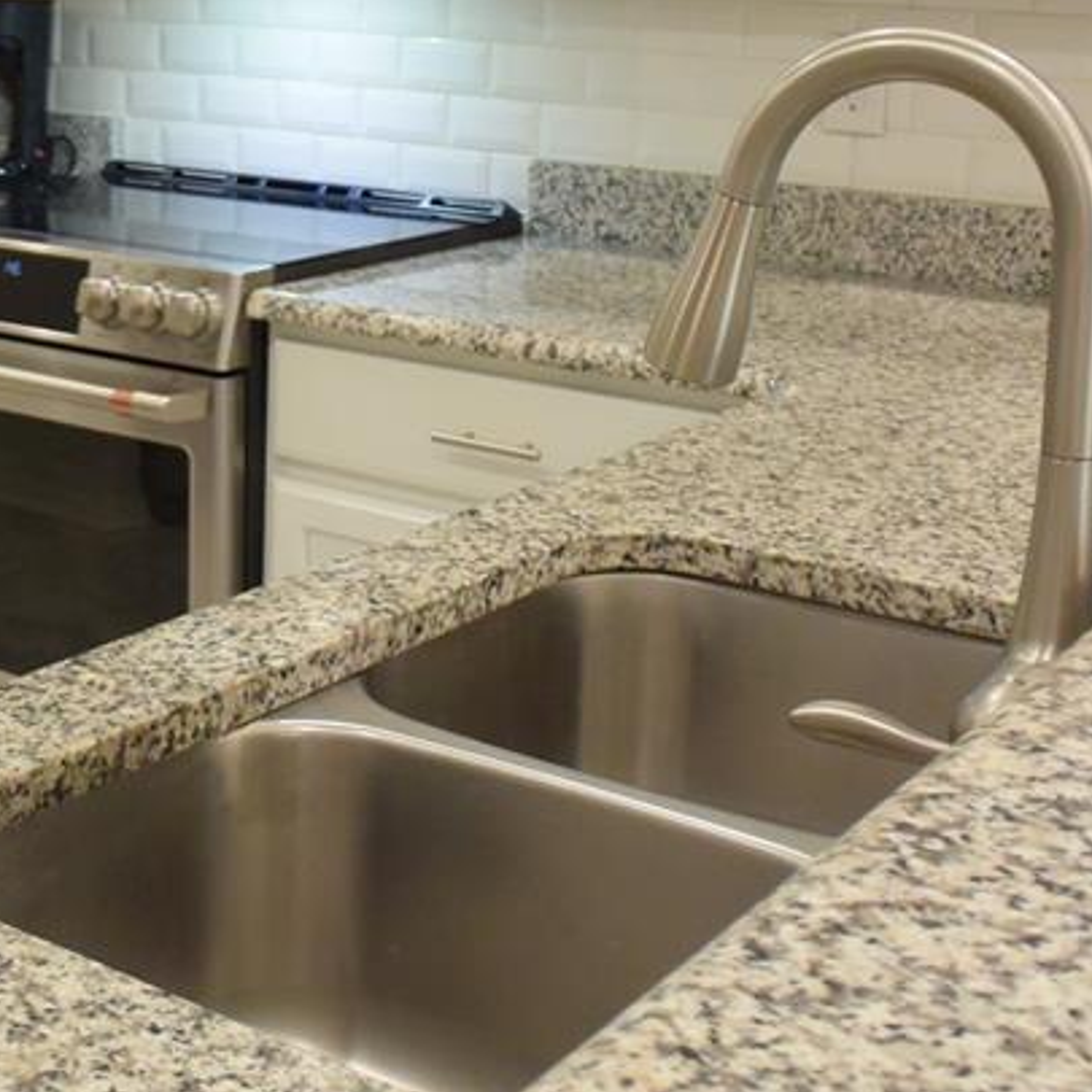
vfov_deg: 29.1
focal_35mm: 58
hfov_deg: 29.0
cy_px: 264
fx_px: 2070
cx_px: 237
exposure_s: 1/60
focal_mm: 10
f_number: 3.5
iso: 1100
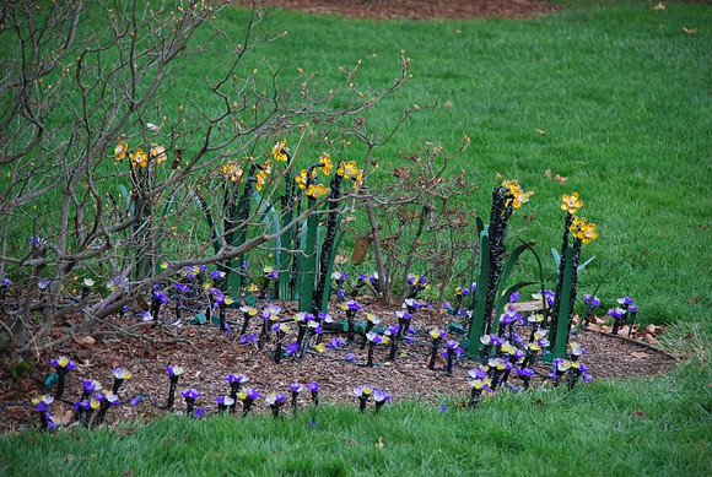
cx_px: 356
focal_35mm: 202
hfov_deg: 10.1
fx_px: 4012
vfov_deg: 6.8
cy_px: 238
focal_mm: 135
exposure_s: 1/100
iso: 400
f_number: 5.6
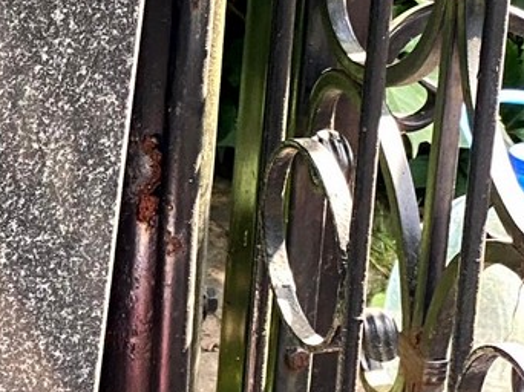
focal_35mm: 219
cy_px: -49
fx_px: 3313
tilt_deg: -21.8
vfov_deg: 6.7
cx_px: -575
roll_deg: +0.3
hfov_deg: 8.5
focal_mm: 6
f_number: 2
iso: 40
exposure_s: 1/122
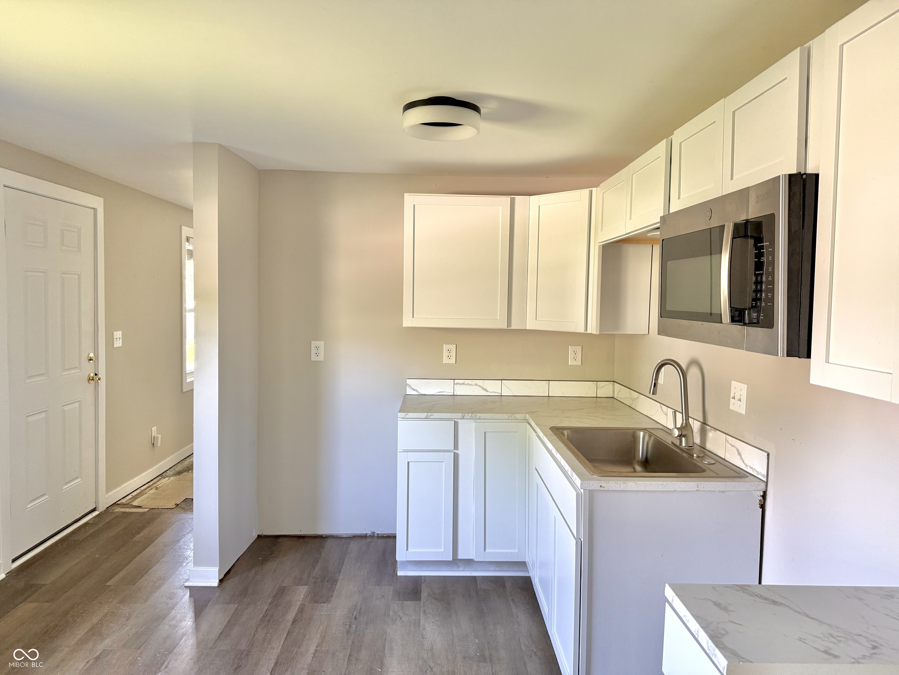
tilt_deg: -2.9
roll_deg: -1.7
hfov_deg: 71.6
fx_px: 623
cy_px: 338
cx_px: 450
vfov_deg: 56.8
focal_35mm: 24
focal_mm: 6.76
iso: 200
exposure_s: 1/75
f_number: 1.78
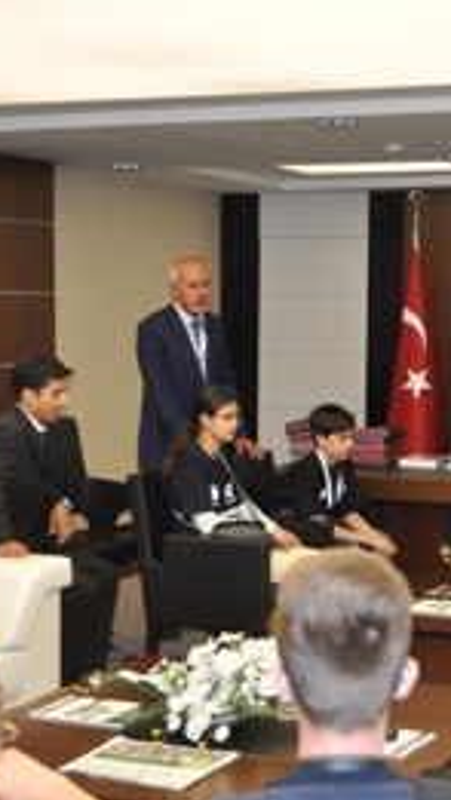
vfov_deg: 30.1
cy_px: 402
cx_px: 408
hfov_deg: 17.0
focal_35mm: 70
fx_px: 1487
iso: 220
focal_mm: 26
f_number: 4
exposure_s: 1/200
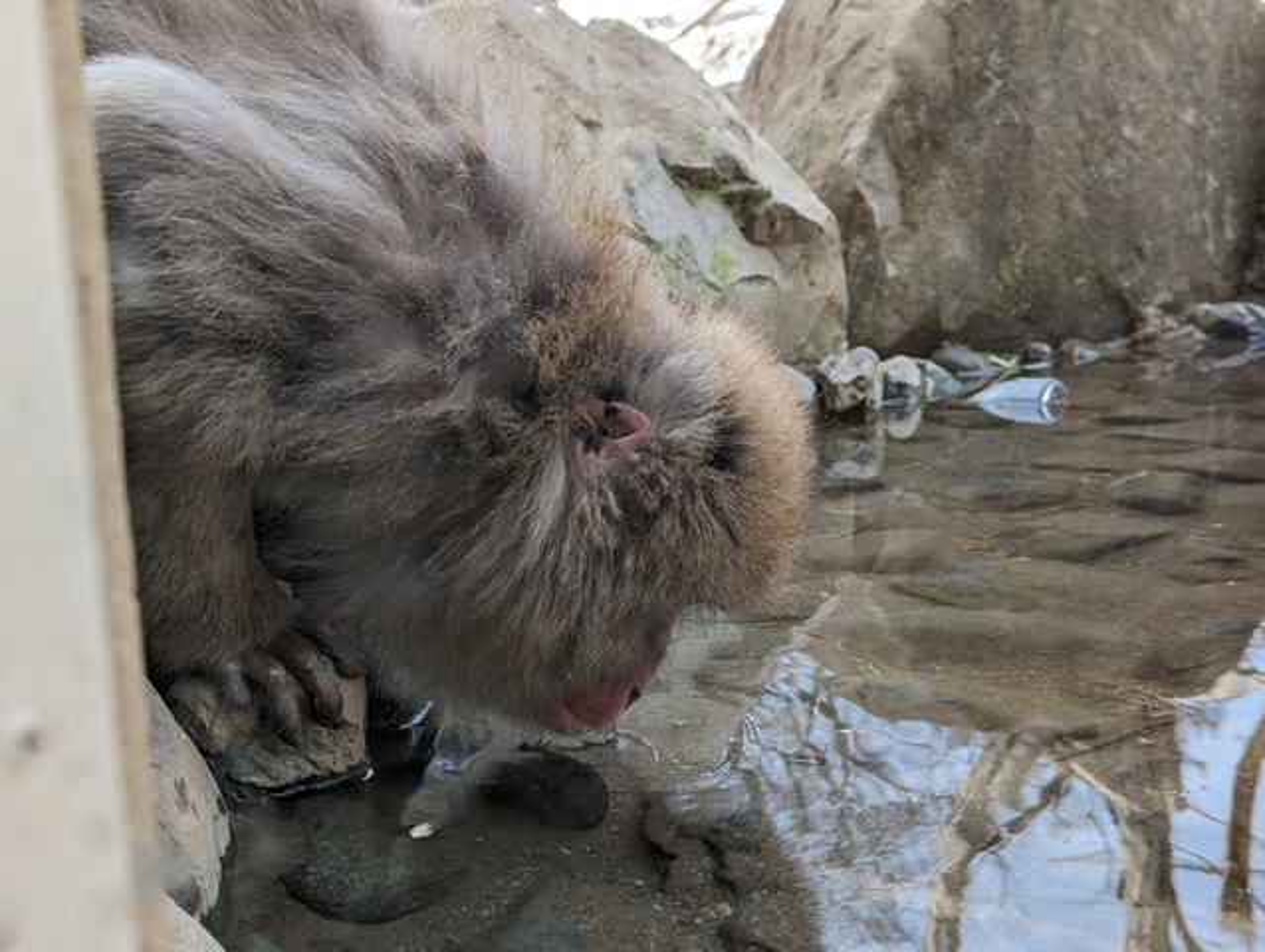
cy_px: 476
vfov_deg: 30.3
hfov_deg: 39.6
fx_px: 1756
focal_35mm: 48
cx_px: 632
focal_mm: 6.81
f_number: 1.85
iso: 35
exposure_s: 1/265
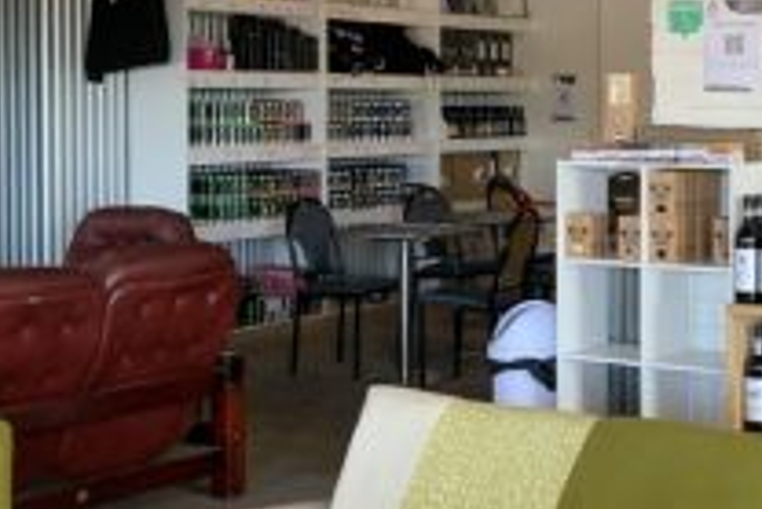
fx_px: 1652
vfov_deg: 17.5
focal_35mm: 78
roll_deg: -0.3
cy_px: 190
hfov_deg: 25.7
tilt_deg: -1.1
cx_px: 542
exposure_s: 1/50
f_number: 1.8
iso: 100
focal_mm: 4.25
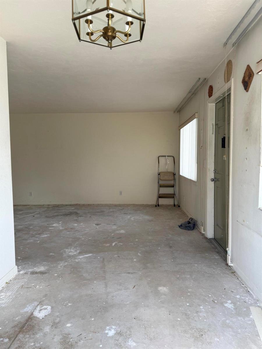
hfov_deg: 56.8
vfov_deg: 71.6
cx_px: 131
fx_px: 242
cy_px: 174
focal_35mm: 24
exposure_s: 1/121
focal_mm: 6.76
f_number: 1.78
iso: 80
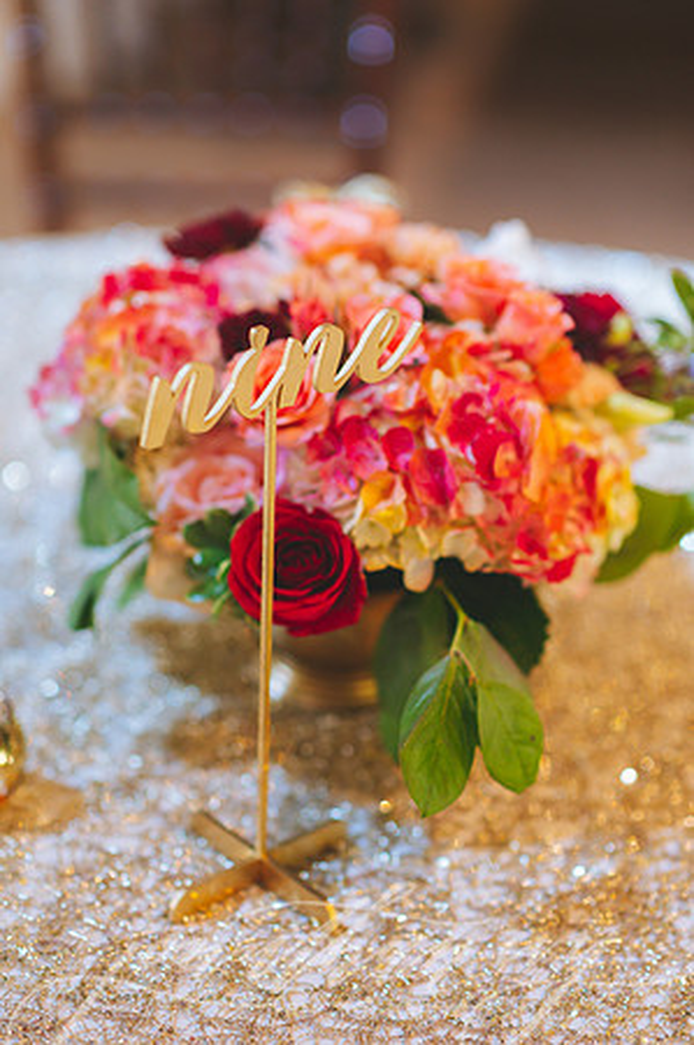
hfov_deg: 16.0
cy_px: 522
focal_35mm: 85
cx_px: 347
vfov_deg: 23.9
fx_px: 2463
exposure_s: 1/320
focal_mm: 85
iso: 1000
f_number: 2
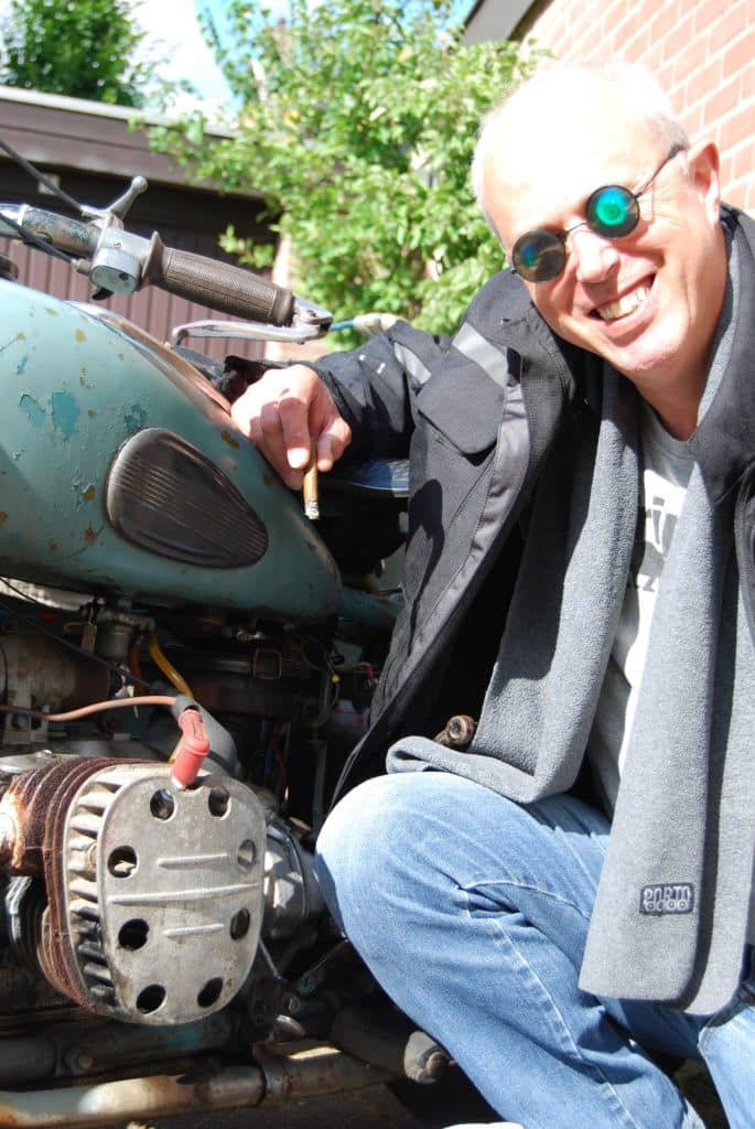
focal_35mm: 57
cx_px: 378
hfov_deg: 23.8
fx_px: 1789
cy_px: 564
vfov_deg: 35.0
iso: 110
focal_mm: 38
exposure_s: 1/125
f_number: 5.6
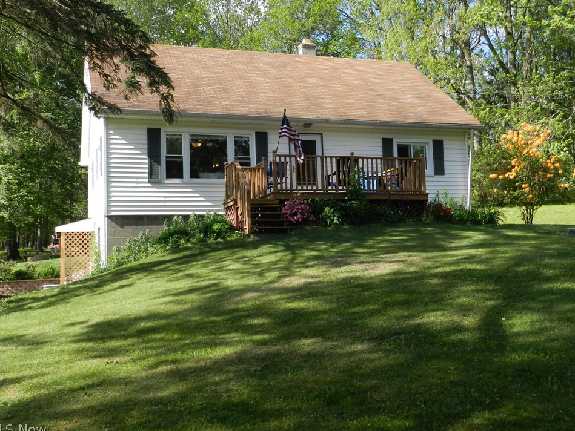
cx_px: 294
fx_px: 681
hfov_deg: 45.8
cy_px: 207
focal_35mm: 41
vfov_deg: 35.1
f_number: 4
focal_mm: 6.7
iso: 160
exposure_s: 1/500
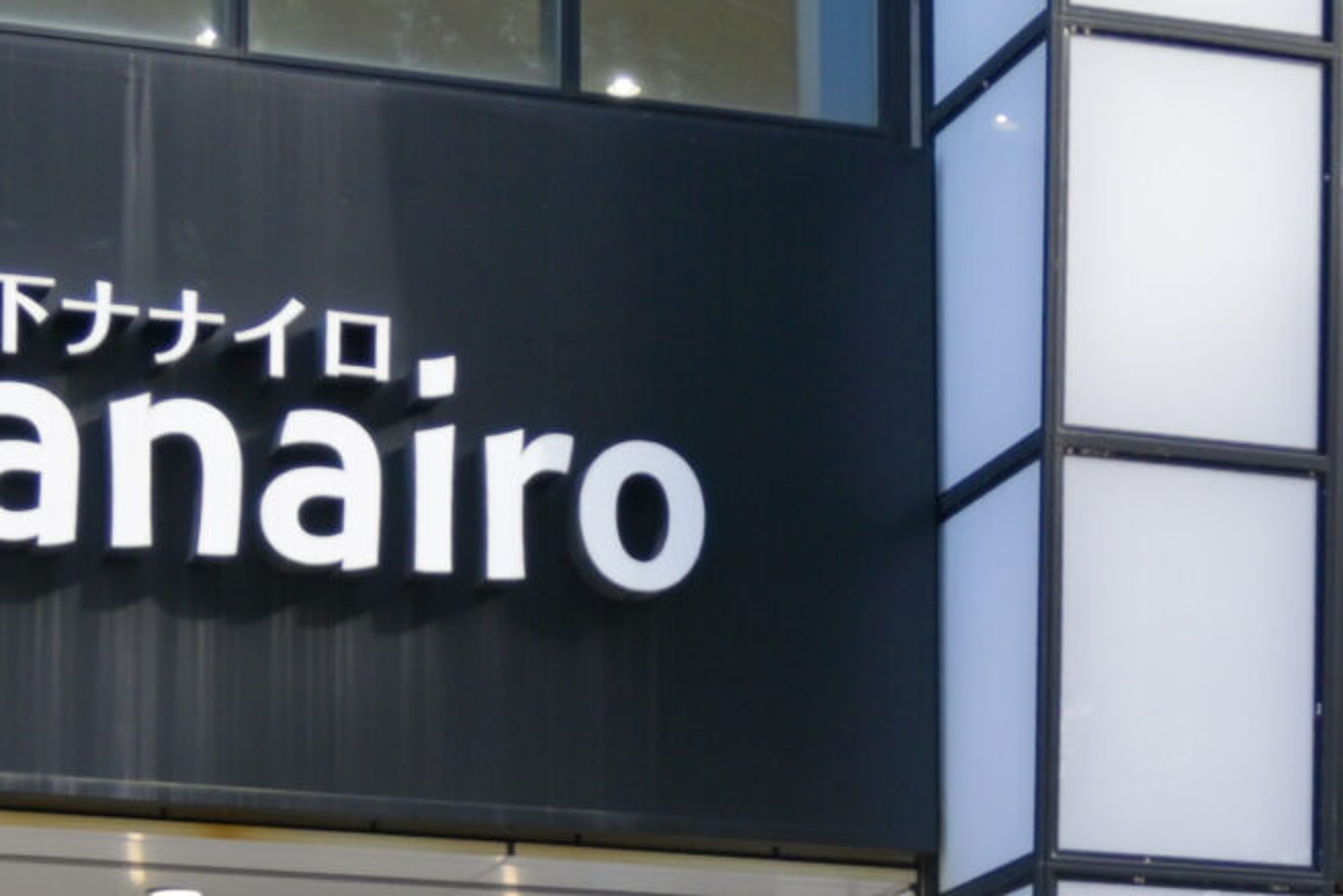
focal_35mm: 117
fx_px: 4366
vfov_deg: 11.4
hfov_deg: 17.5
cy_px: 1153
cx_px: 803
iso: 100
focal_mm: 20
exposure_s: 1/125
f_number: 4
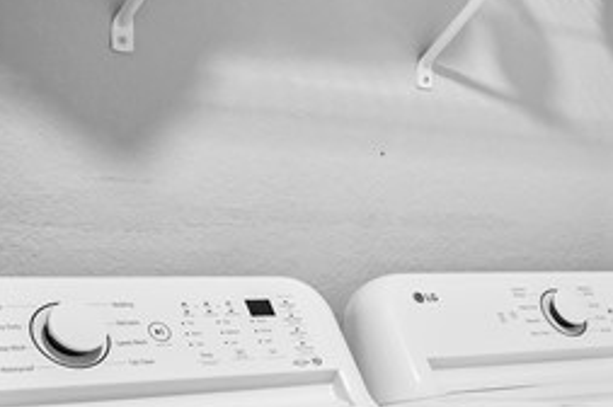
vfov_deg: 15.8
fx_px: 1462
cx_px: 794
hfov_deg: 21.4
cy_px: 277
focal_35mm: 86
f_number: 10
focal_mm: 20
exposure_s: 1/1.67
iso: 320
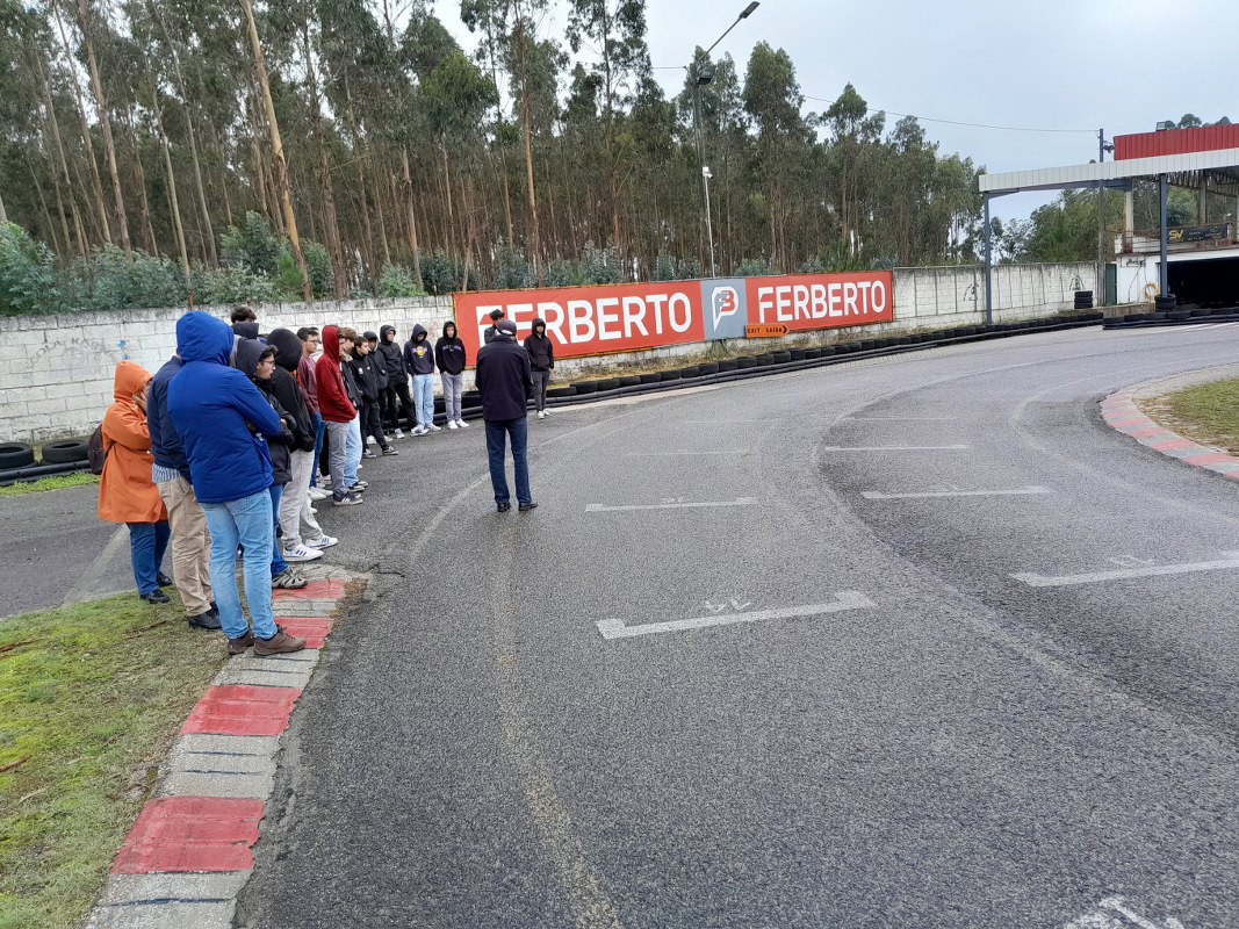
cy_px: 464
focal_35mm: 26
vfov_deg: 53.1
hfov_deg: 67.3
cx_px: 620
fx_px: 931
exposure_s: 1/100
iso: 40
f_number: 1.8
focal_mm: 3.98
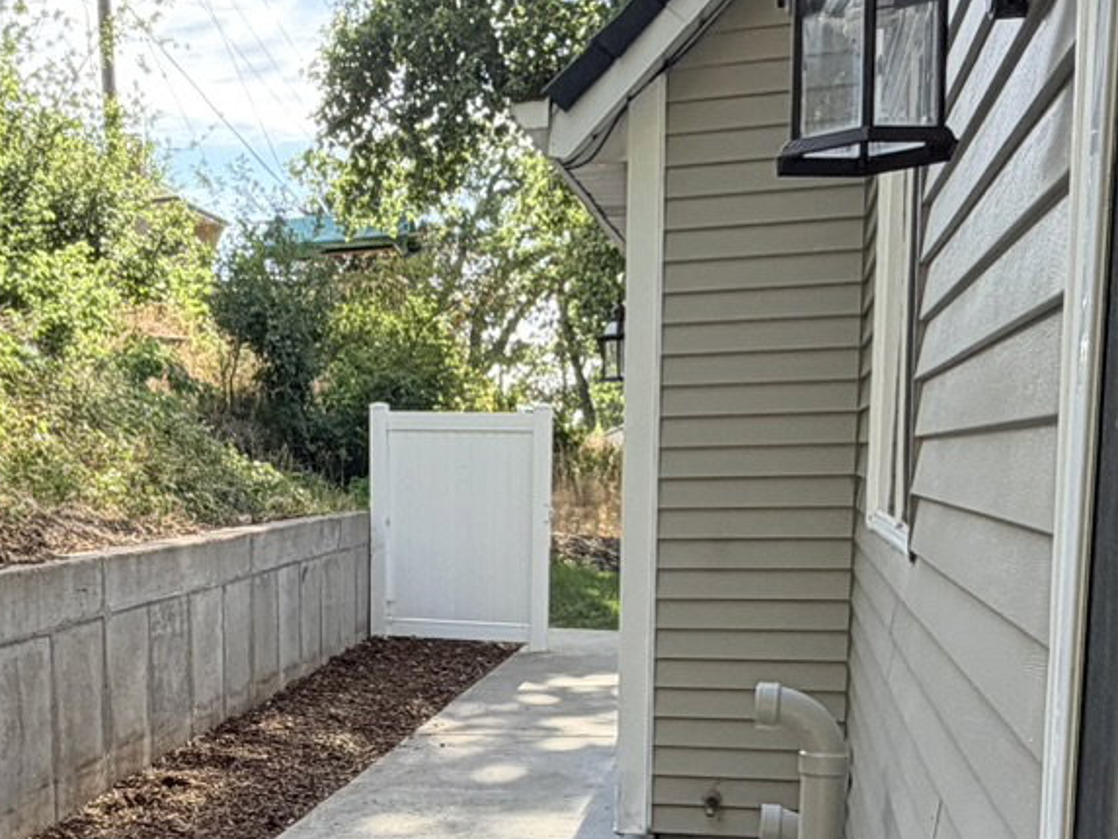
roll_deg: +1.6
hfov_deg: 36.6
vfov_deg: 28.3
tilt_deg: -7.9
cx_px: 189
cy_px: 710
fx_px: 1615
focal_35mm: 50
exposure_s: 1/227
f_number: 2.2
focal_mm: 2.22
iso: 50
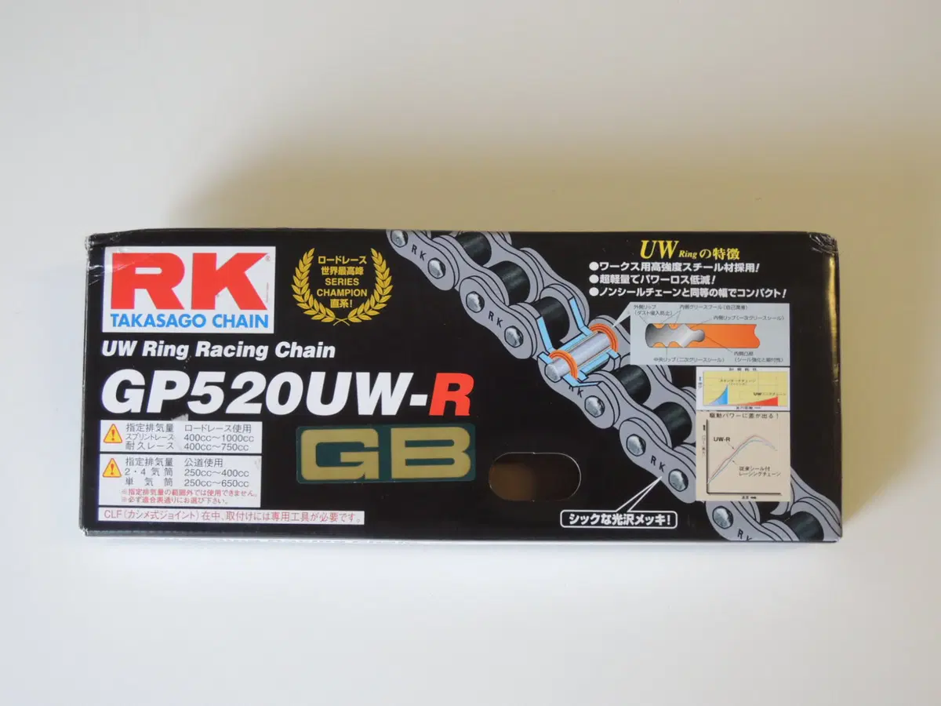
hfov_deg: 42.1
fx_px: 1223
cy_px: 353
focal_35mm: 45
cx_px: 470
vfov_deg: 32.2
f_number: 3.5
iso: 400
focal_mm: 8.1
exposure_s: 1/40
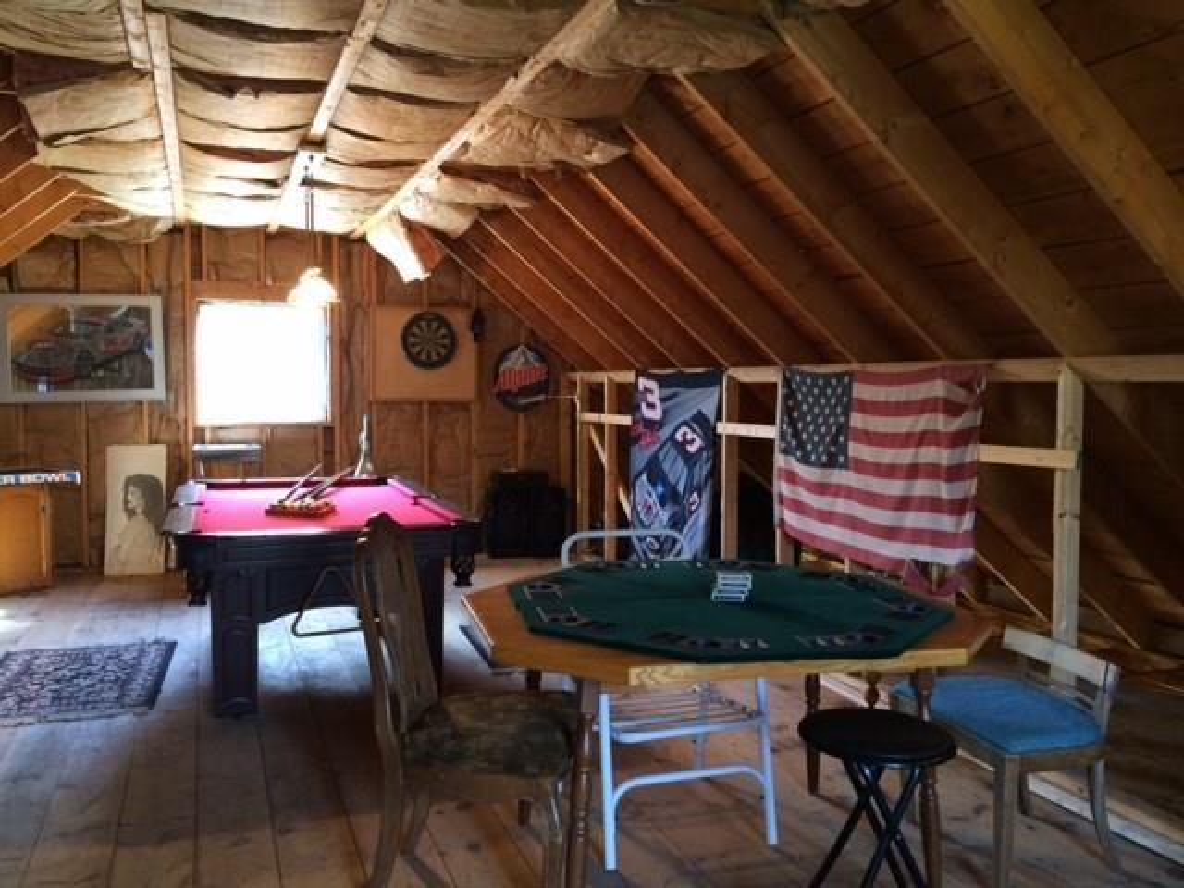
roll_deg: -0.4
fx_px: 992
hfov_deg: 61.7
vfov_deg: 48.2
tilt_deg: -3.1
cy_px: 444
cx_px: 592
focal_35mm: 29
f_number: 2.2
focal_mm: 4.15
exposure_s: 1/30
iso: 160
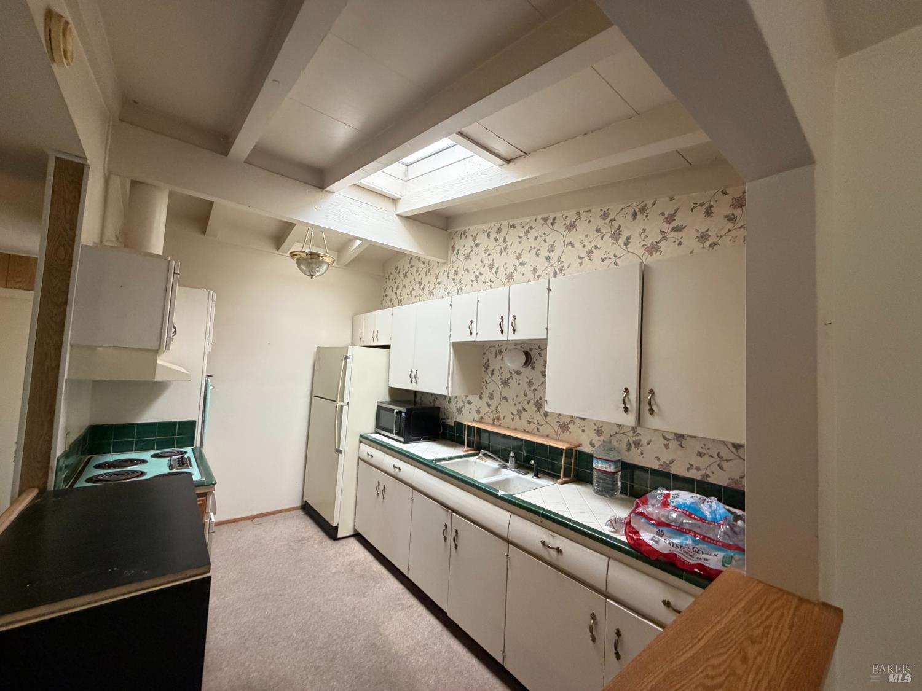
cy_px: 346
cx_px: 461
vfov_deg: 85.7
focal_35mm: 14
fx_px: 373
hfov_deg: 102.1
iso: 400
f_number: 2.2
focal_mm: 2.22
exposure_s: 1/60
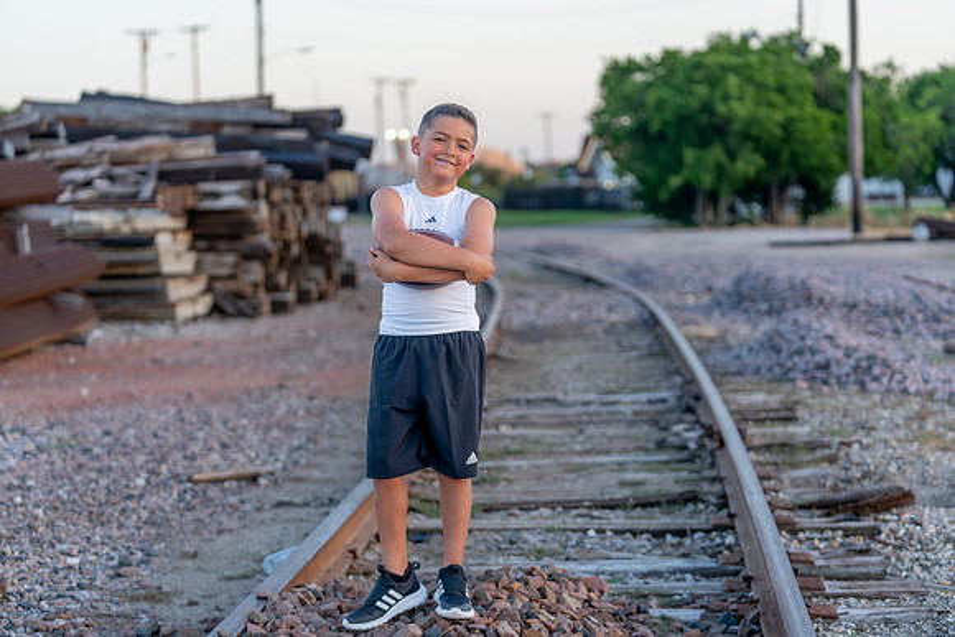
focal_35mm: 86
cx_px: 478
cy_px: 318
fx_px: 2282
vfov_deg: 15.9
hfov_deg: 23.6
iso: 320
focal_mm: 86
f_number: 2.8
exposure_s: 1/320
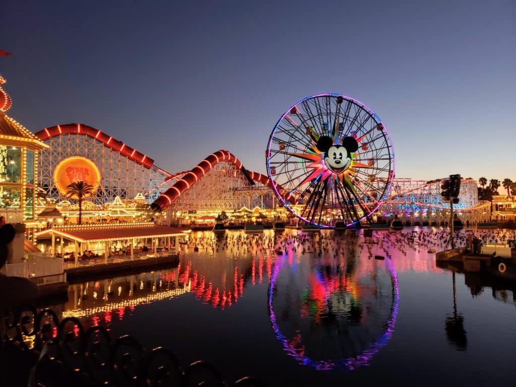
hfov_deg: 67.3
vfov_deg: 53.1
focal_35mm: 26
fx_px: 388
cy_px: 194
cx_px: 258
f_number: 1.5
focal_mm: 4.3
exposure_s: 1/13
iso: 250
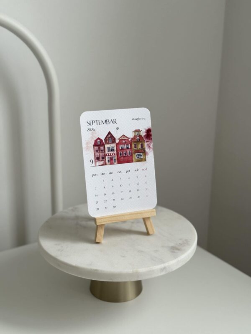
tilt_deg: -16.9
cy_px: 167
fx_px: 464
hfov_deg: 30.3
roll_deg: -1.2
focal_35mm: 48
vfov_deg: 39.7
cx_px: 126
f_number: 1.78
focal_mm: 6.76
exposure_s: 1/77
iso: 100
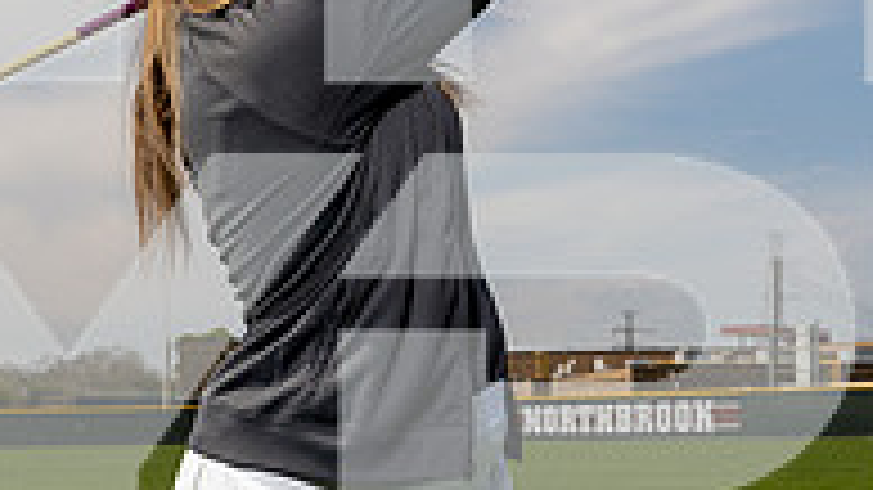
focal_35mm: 75
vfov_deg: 16.0
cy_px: 393
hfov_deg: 27.9
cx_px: 252
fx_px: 1736
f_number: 8
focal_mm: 24
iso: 100
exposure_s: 1/250
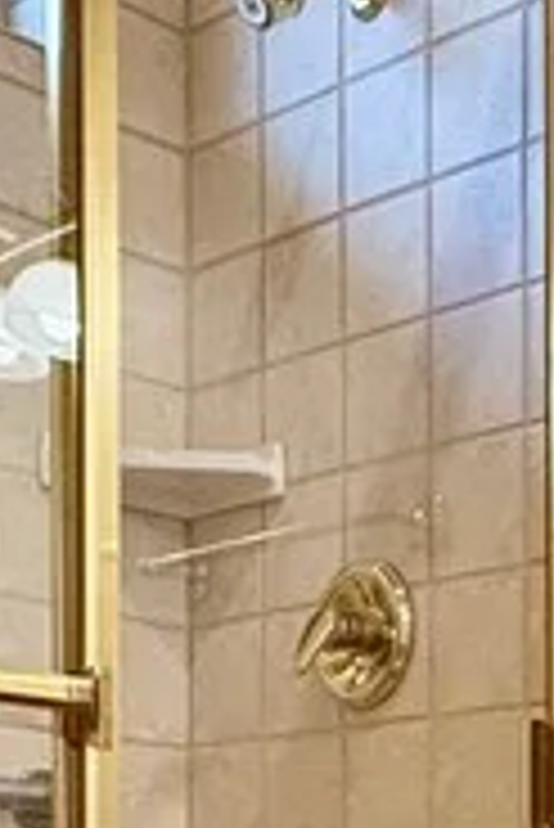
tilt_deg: -0.7
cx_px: 838
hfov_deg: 15.5
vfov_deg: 23.0
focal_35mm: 81
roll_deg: +0.4
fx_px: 1866
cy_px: 990
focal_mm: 2.22
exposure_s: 1/120
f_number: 2.2
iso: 320
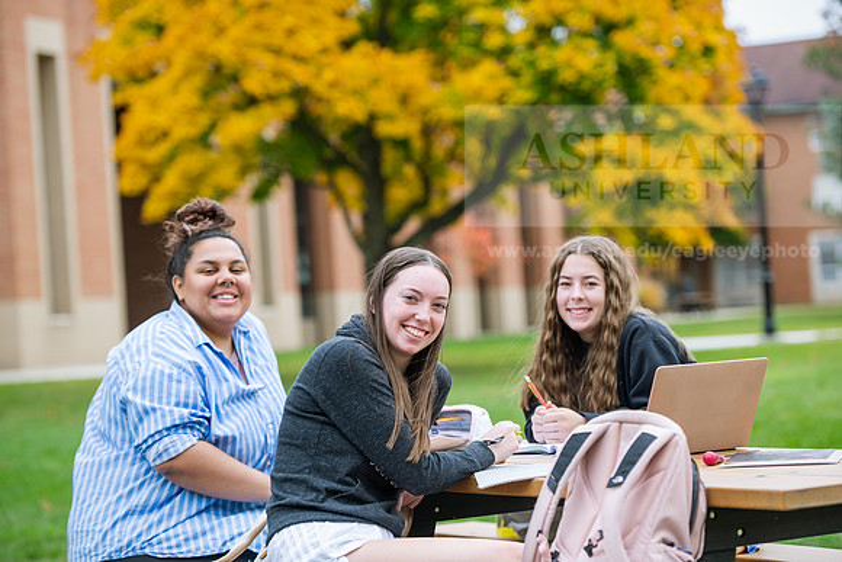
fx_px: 2386
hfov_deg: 20.0
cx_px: 421
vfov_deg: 13.4
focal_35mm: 102
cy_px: 281
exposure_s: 1/320
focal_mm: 102
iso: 160
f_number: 3.5
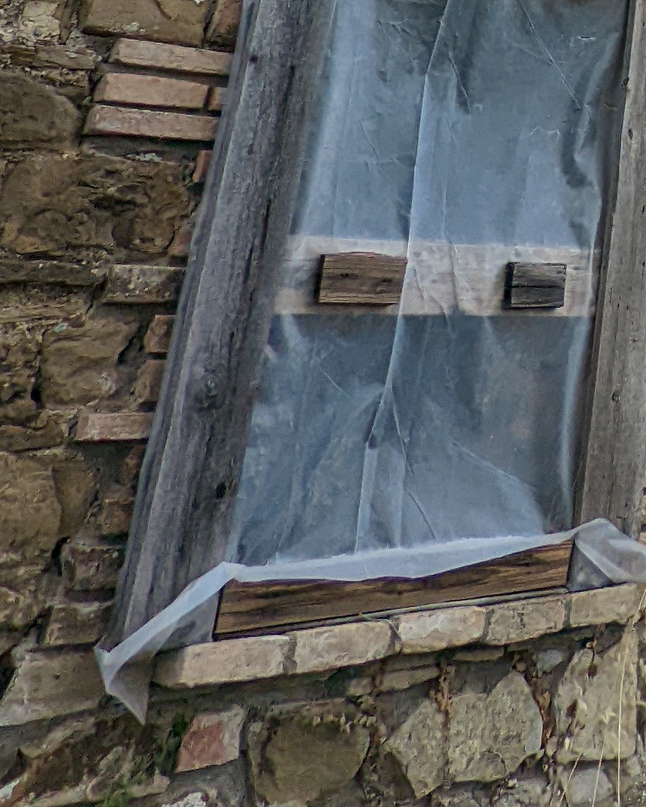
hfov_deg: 19.5
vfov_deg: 23.9
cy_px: -428
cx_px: 1126
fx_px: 1458
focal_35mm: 61
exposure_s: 1/861
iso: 51
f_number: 2.2
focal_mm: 2.35
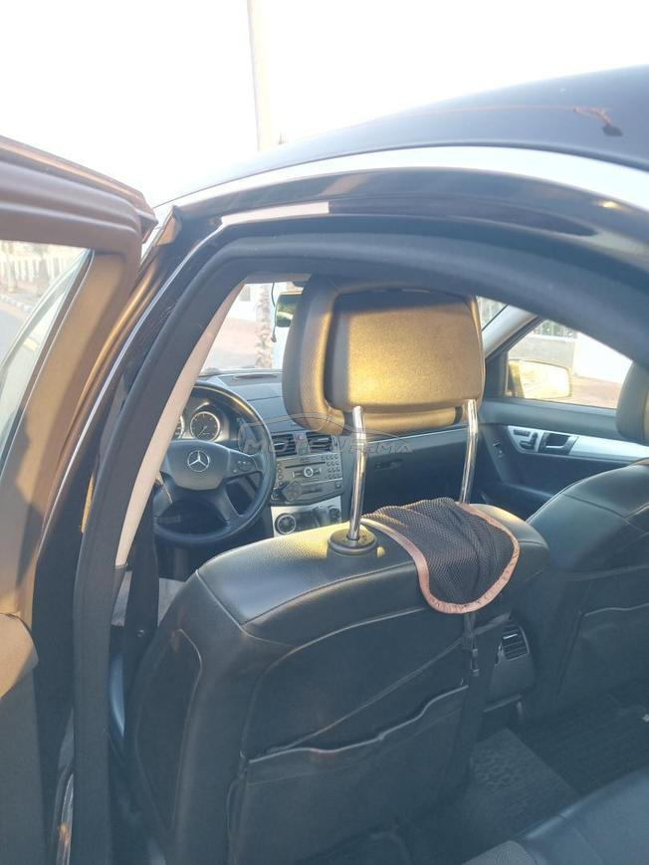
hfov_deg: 53.1
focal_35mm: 26
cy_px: 432
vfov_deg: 67.3
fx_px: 650
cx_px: 324
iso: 261
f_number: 1.8
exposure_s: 1/50
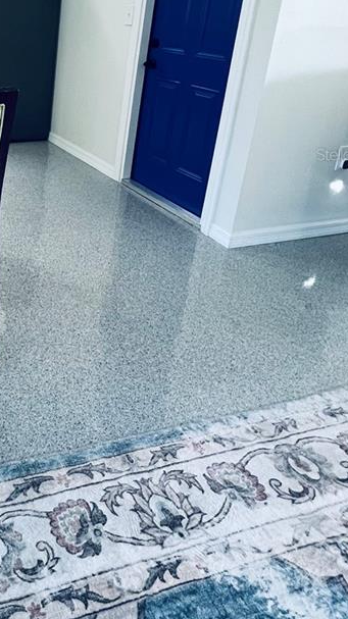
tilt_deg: -16.6
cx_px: -70
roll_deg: +0.0
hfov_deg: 33.6
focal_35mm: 28
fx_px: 460
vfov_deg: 63.9
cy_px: 154
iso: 200
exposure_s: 1/60
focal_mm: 1.57
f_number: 1.8
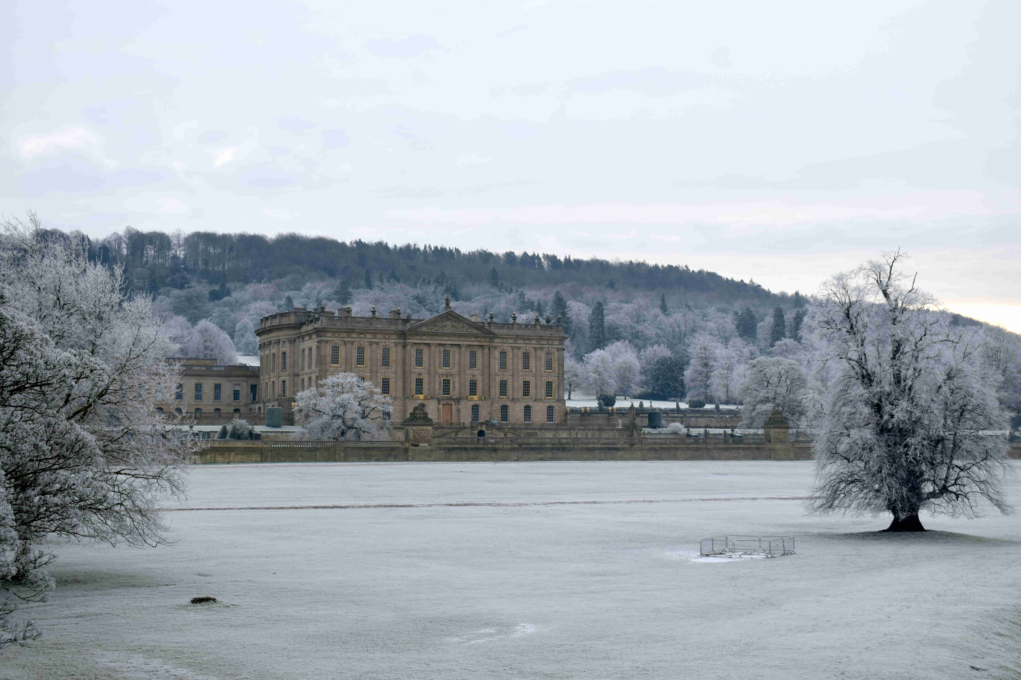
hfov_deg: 41.1
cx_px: 510
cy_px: 340
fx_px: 1361
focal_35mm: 48
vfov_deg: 28.1
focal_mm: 32
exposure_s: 1/250
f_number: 7.1
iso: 200
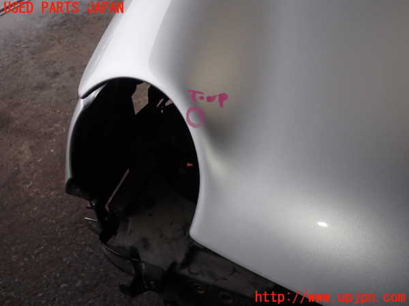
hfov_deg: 60.0
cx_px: 204
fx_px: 354
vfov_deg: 46.8
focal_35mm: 30
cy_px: 153
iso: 100
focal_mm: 5.4
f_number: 6.3
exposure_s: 1/30
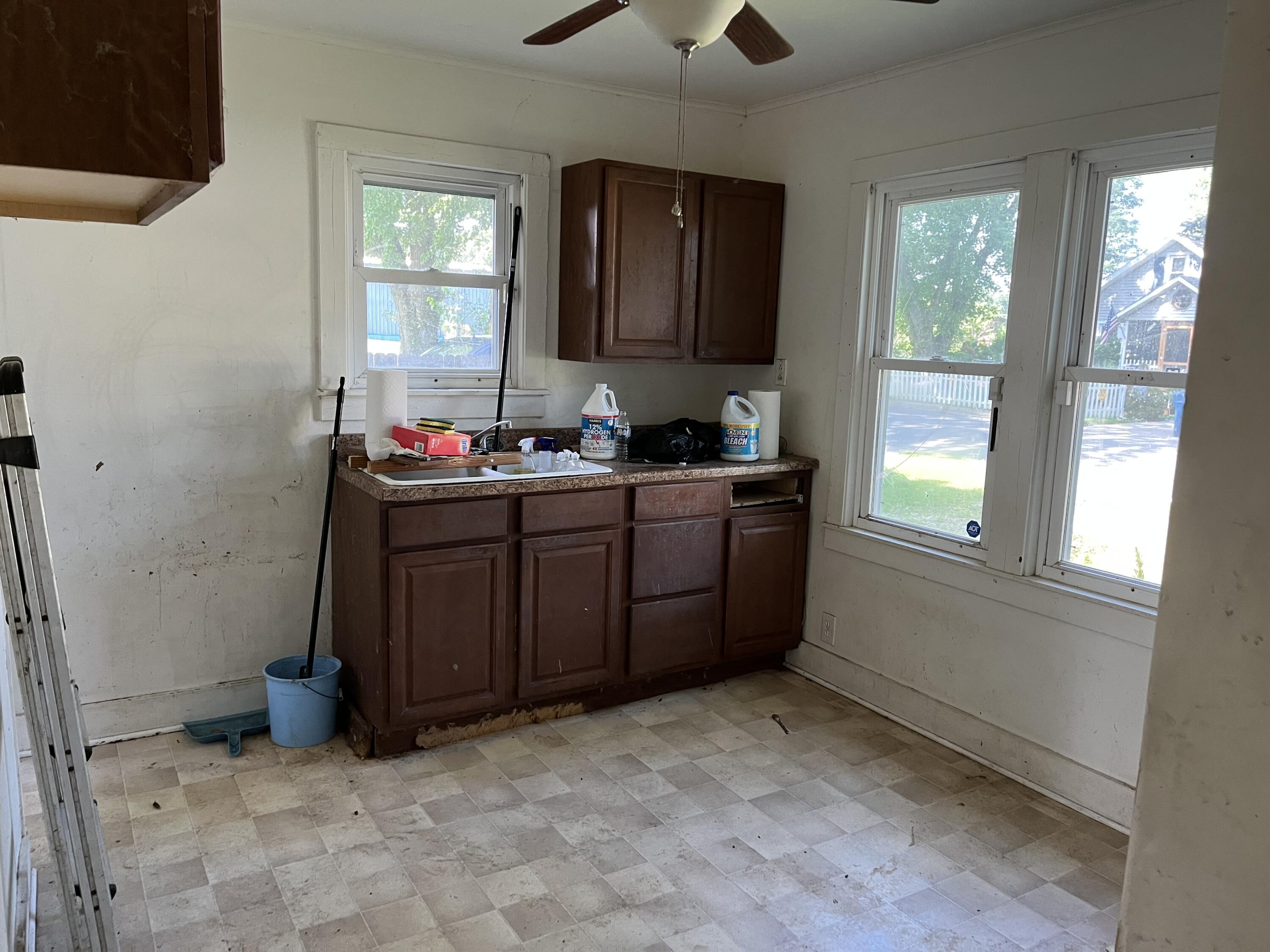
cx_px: 635
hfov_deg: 67.3
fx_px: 954
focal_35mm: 26
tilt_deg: -9.7
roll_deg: -1.2
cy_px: 476
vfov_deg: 53.1
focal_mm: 5.1
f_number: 1.6
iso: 125
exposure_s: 1/76
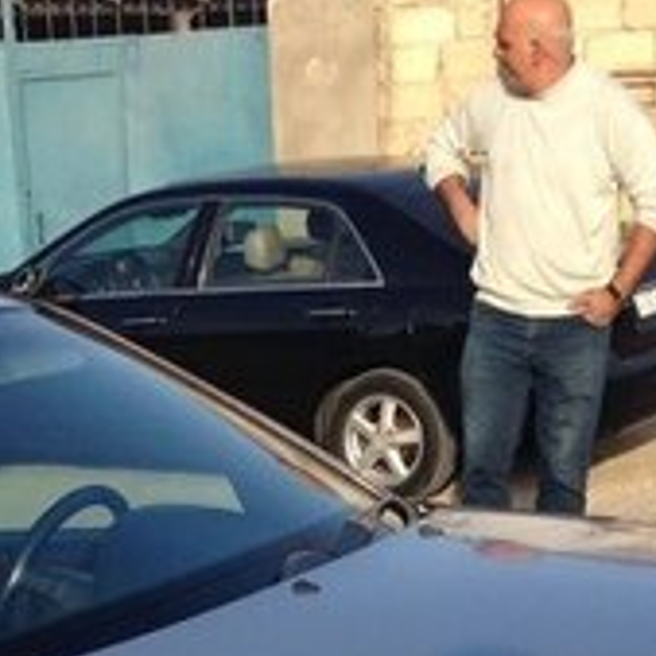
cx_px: 194
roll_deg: +3.9
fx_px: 2444
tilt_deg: -15.8
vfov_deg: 14.6
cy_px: 860
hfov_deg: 15.2
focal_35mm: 114
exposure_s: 1/1004
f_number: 2.4
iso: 50
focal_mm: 4.12
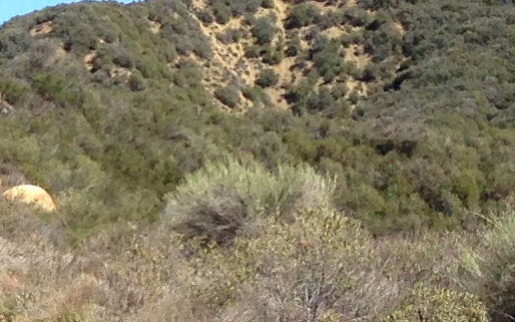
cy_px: 294
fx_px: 3115
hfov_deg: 9.1
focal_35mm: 222
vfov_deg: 5.9
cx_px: -355
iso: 50
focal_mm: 4.13
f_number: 2.4
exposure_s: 1/1130
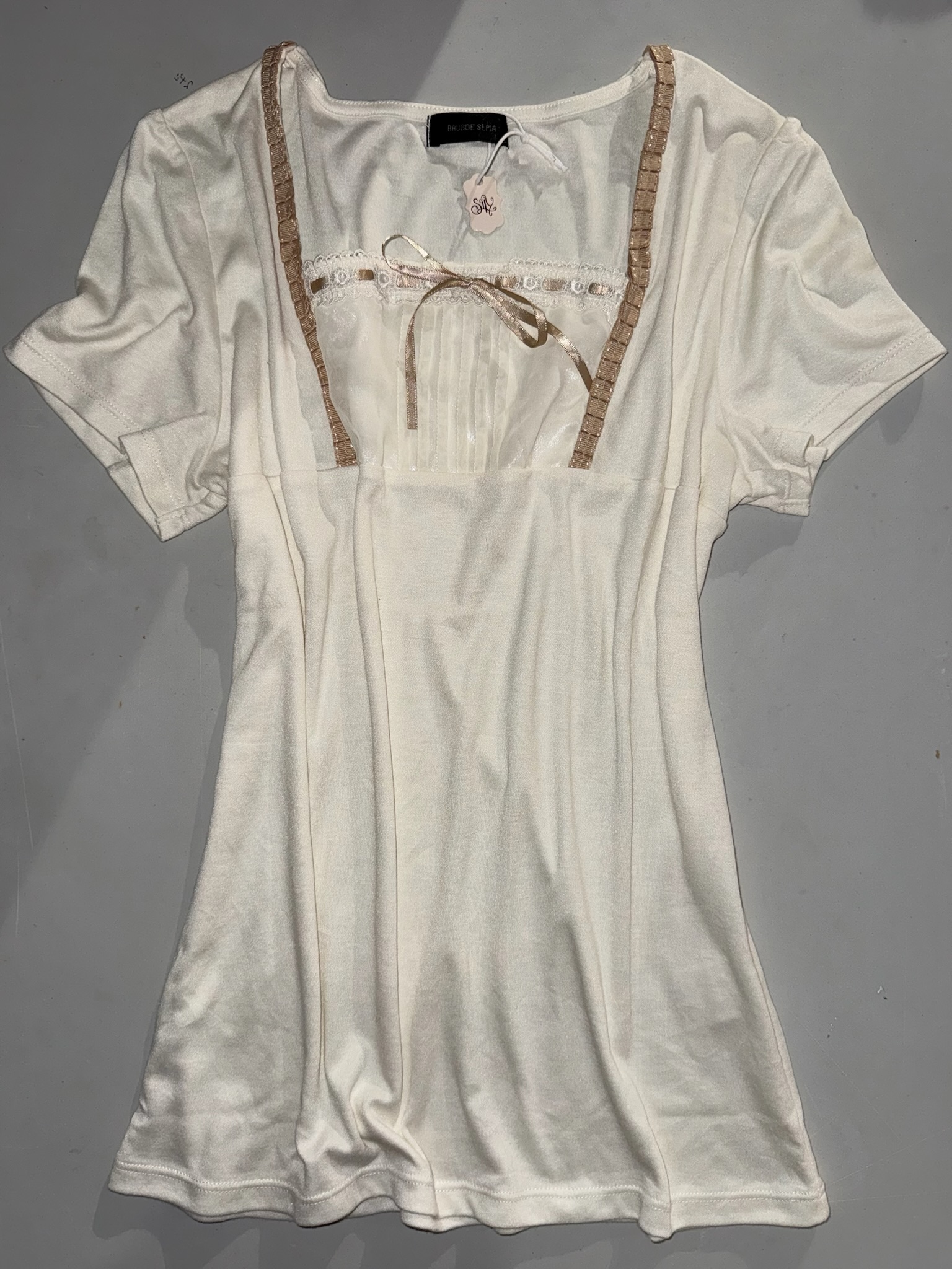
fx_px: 880
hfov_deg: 56.8
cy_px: 634
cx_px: 476
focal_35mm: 24
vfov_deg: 71.6
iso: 50
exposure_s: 1/71
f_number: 1.78
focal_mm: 6.76
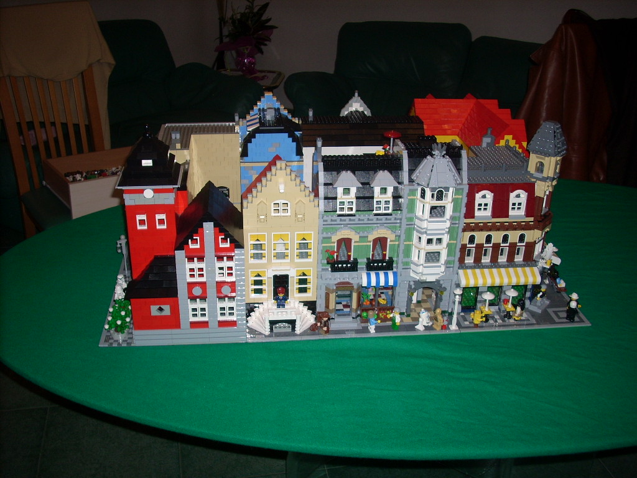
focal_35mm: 37
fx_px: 681
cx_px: 318
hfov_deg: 50.1
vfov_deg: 38.7
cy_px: 239
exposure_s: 1/60
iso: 64
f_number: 2.8
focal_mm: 6.2
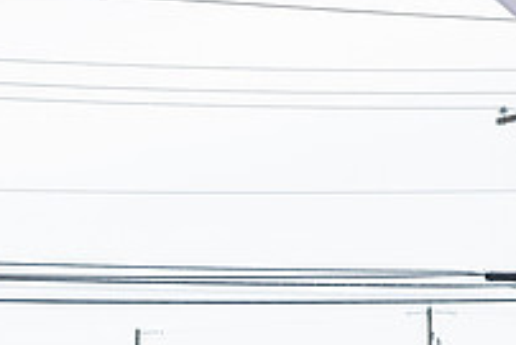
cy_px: 424
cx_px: 133
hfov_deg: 9.8
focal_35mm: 210
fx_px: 3012
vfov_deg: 6.5
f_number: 4
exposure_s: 1/4000
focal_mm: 60
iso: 800
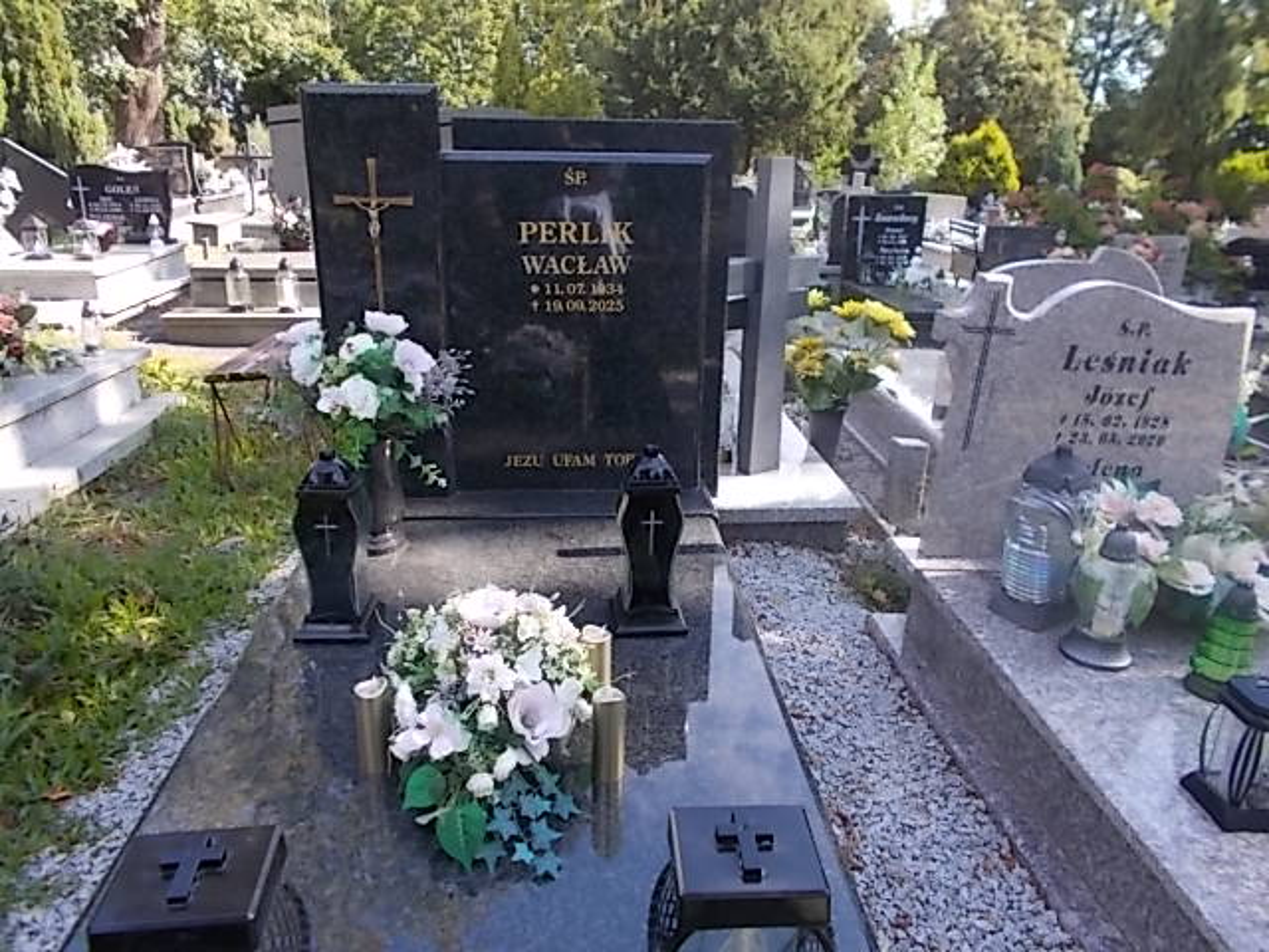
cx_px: 634
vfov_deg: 53.1
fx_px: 953
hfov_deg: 67.3
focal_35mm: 26
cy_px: 476
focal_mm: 4.6
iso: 80
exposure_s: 1/160
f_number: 3.2
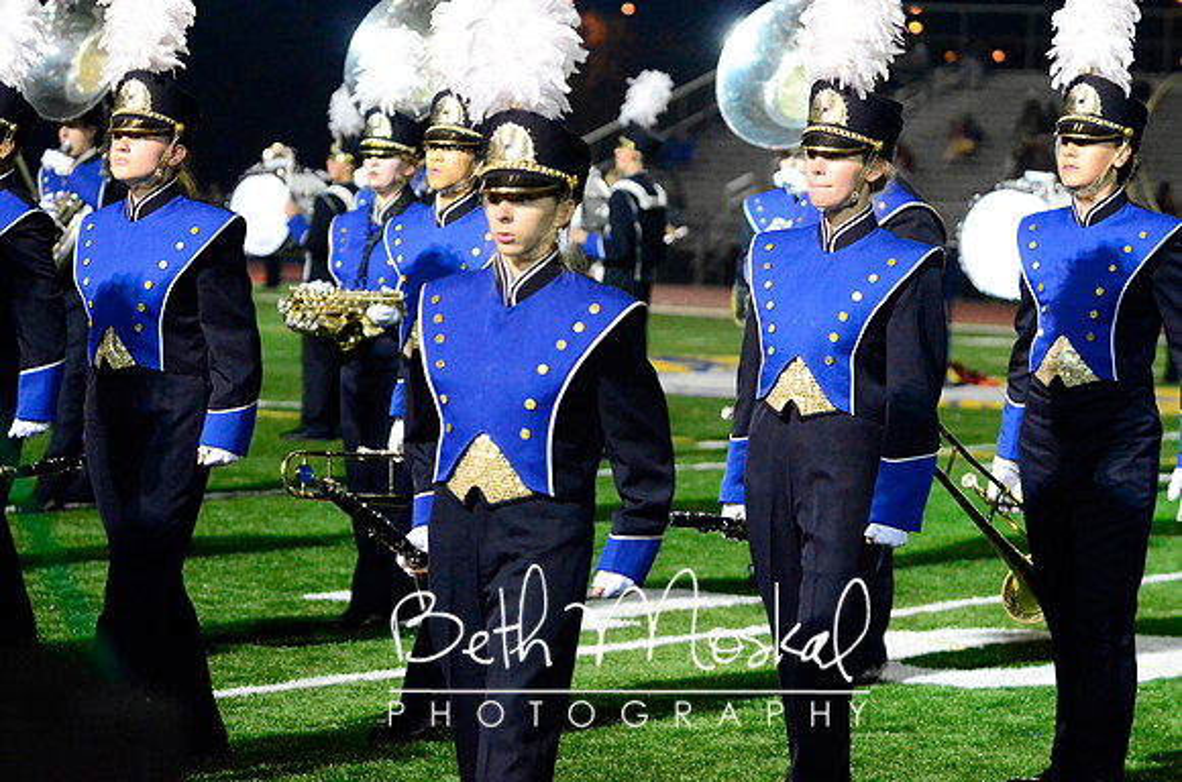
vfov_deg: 5.5
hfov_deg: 8.3
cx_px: 591
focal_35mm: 248
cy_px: 391
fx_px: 8108
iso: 6400
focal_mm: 165
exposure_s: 1/640
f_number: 3.2
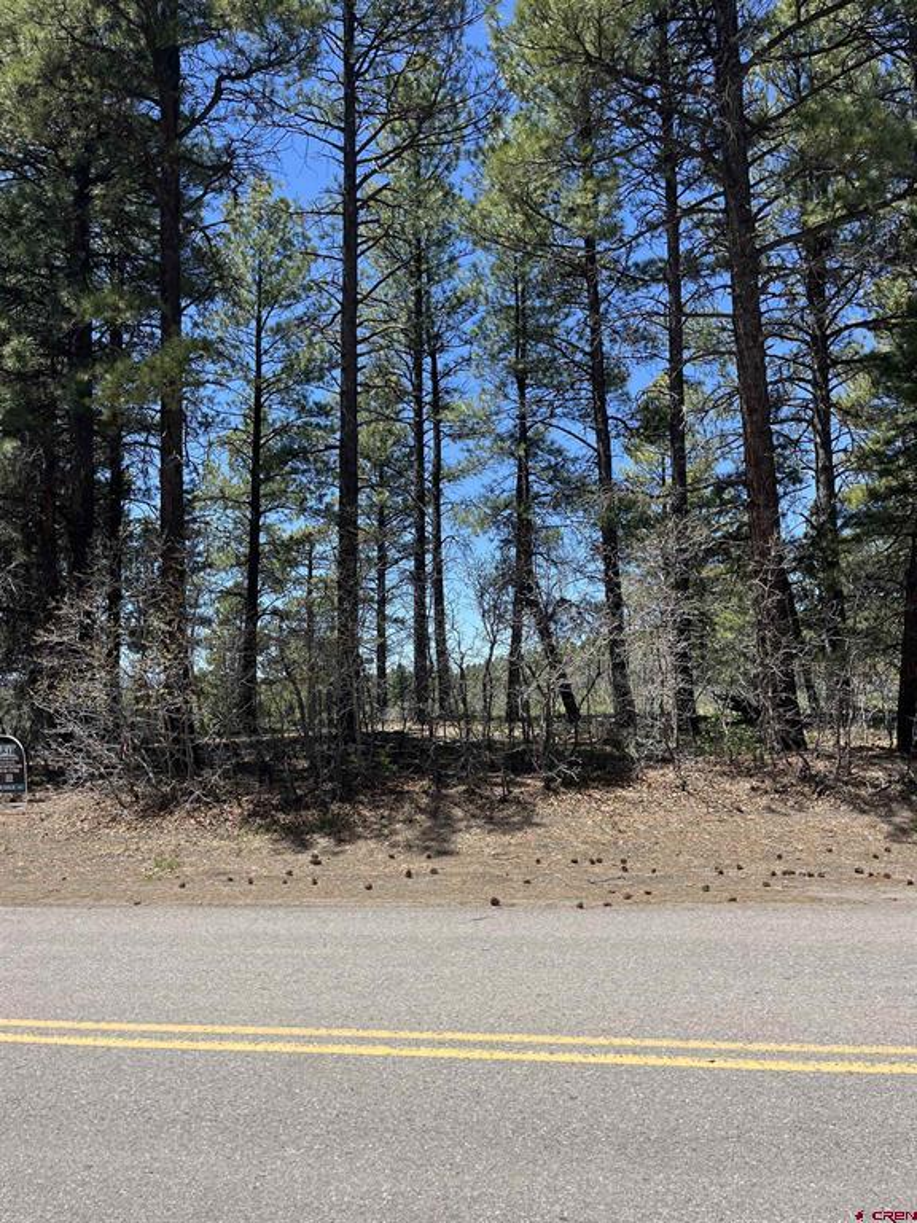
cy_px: 612
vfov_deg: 67.3
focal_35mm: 26
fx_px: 918
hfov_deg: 53.1
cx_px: 458
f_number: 1.6
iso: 50
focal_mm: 5.1
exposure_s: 1/2268
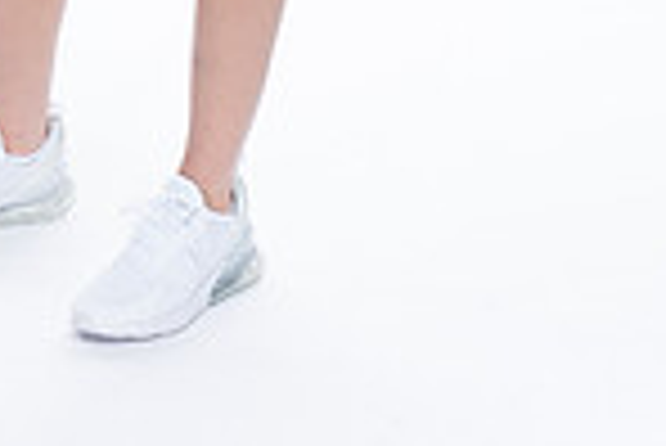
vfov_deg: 7.1
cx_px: 140
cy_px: -550
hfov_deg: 11.1
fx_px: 3426
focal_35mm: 185
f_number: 5.6
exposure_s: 1/250
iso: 400
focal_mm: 61
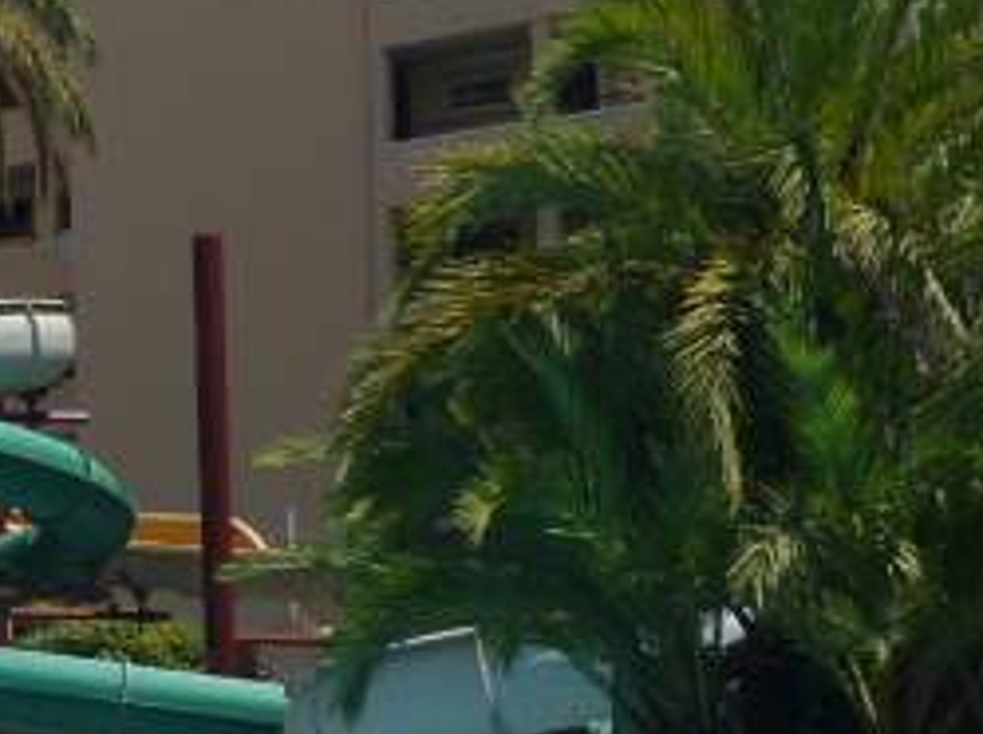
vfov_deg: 14.2
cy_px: 608
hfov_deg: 18.2
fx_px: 2921
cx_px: -158
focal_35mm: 103
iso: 80
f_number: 4
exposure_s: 1/800
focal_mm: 4.4
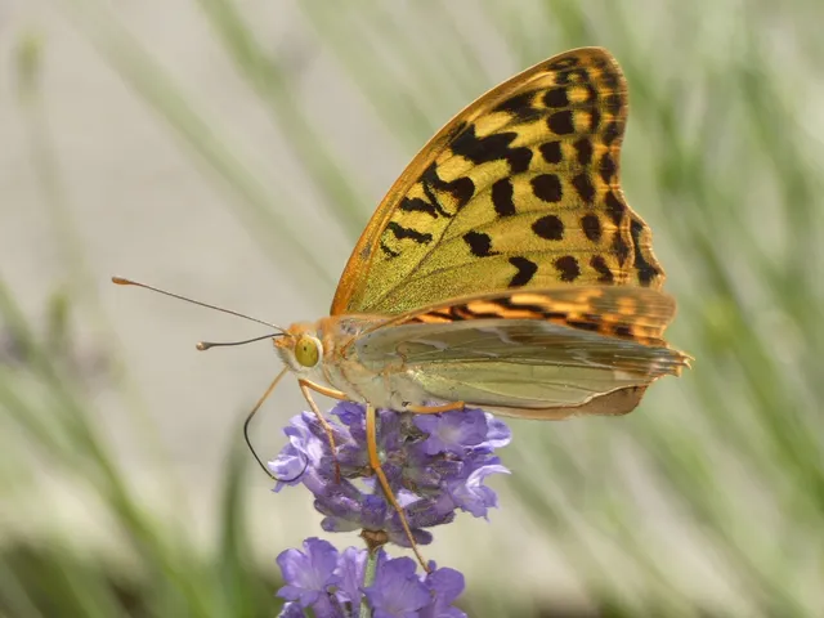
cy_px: 309
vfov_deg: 6.1
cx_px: 412
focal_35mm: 243
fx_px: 5784
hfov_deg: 8.1
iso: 80
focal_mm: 43.5
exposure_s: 1/100
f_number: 5.5
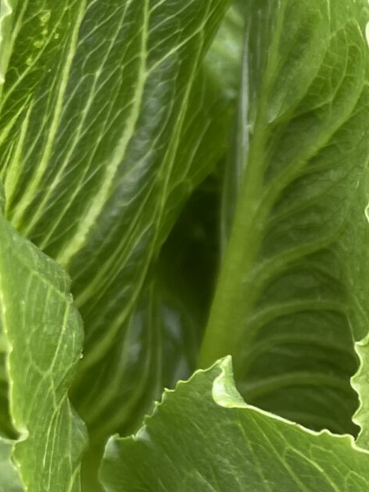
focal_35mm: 100
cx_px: 568
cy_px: 422
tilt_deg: -41.8
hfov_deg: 13.8
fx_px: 1421
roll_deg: -5.0
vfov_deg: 19.4
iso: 50
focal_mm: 4.2
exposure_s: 1/121
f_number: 1.6
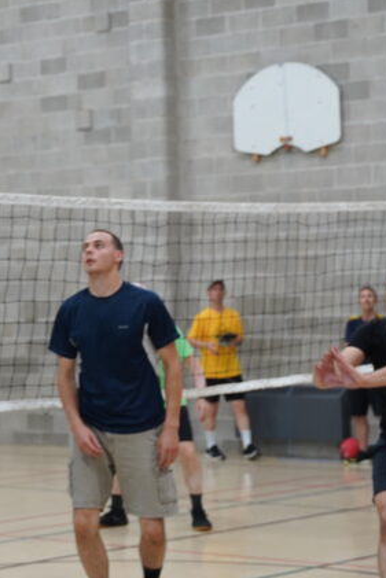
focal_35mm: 113
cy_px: 161
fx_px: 1819
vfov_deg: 18.0
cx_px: 50
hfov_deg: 12.0
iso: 1600
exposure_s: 1/160
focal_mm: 46.5
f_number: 3.2
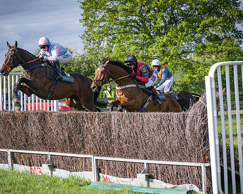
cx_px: 120
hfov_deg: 17.0
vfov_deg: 13.6
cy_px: 106
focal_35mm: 113
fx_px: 812
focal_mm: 79
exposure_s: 1/4000
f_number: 4
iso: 400
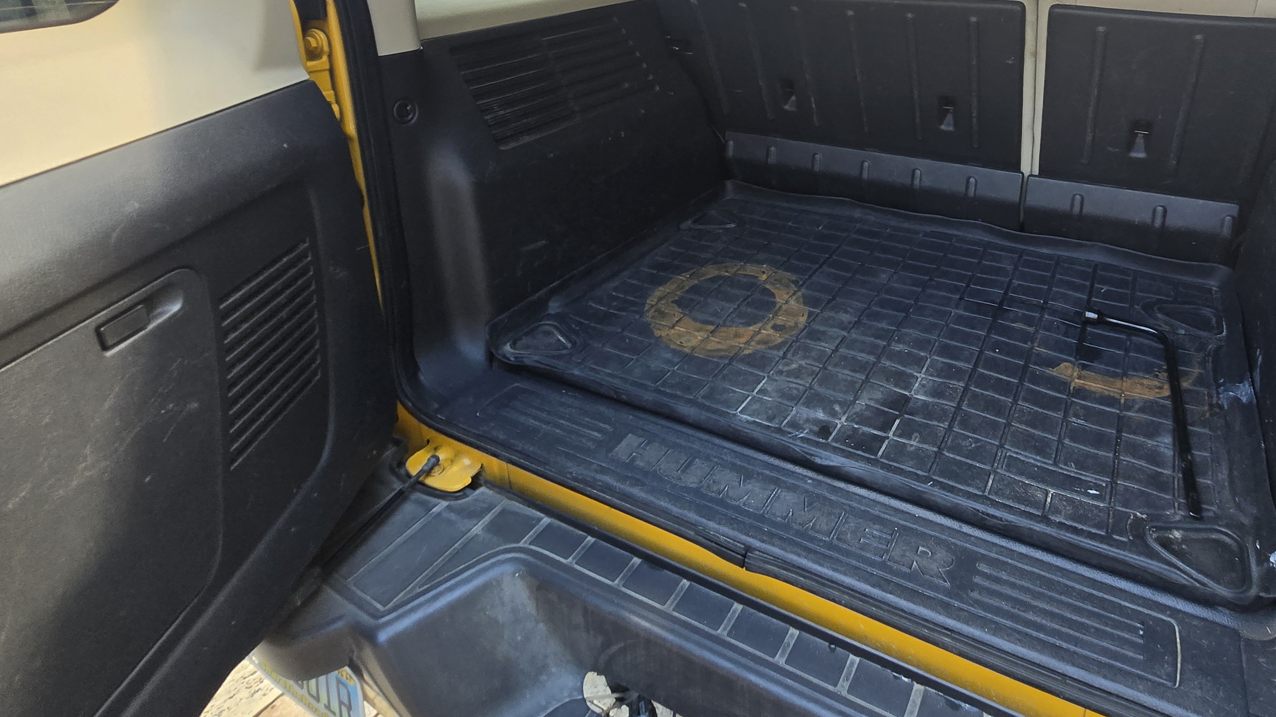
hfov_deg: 82.3
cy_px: 153
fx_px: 710
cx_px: 795
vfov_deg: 50.6
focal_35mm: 21
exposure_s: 1/60
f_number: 2.2
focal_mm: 1.7
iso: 50
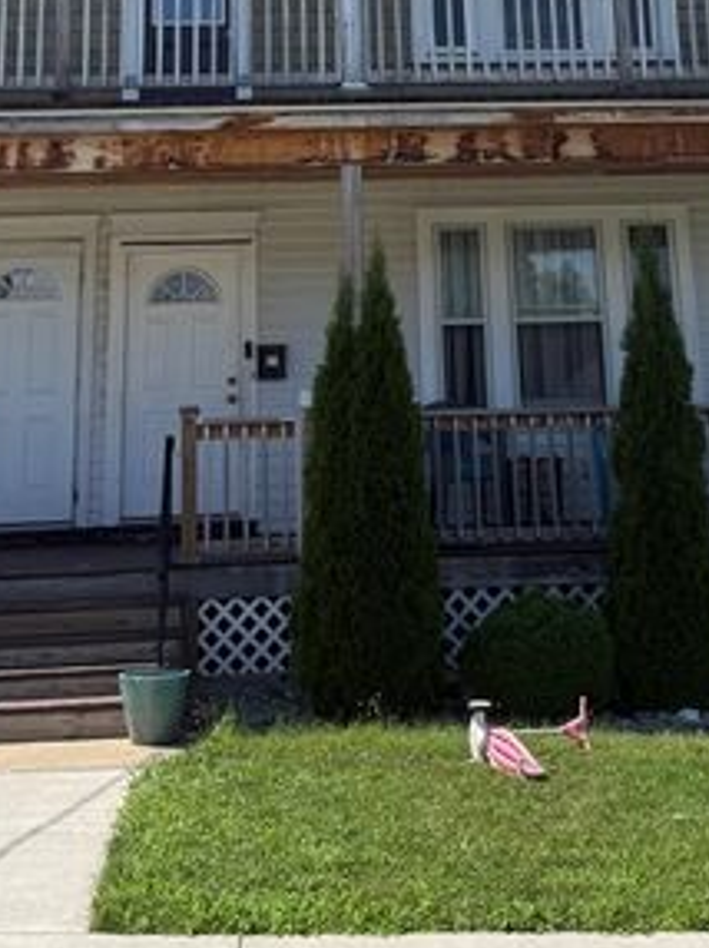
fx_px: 1532
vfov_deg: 32.5
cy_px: 78
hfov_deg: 26.0
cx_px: 414
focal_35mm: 56
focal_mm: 6.76
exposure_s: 1/3425
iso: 80
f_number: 1.78
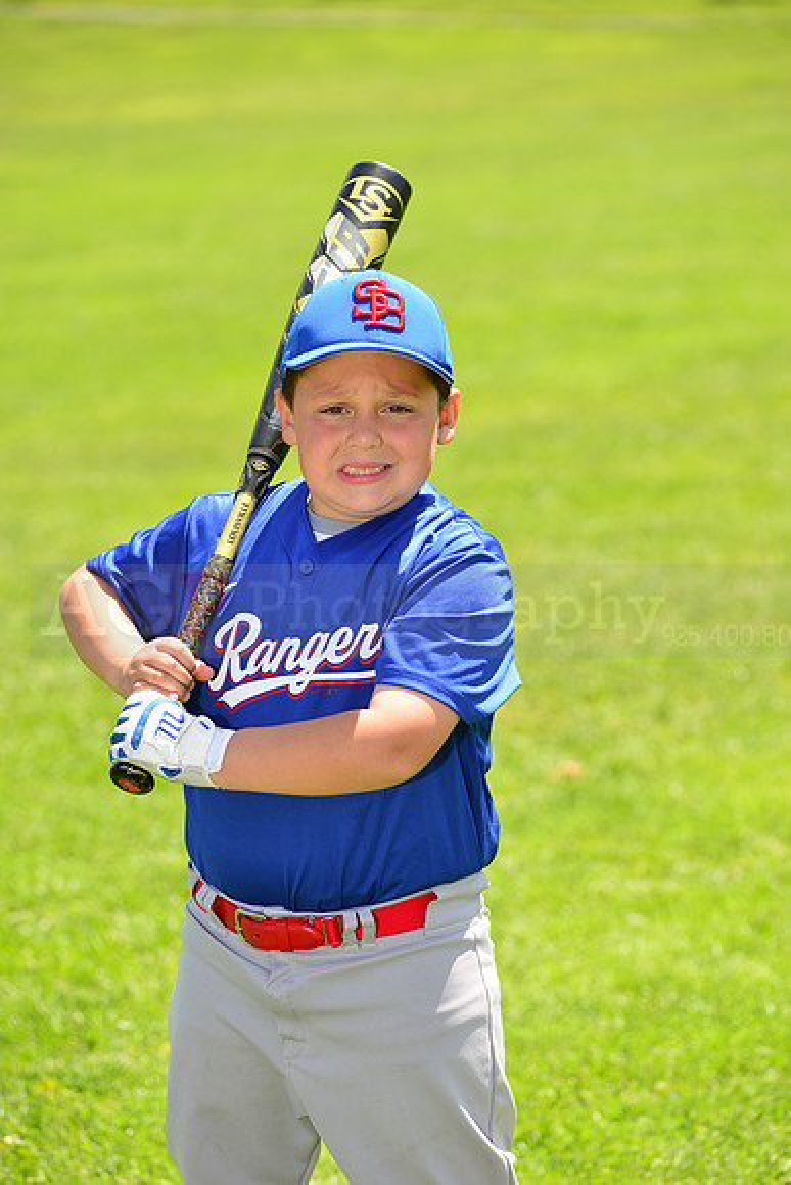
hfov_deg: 10.2
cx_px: 396
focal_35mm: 135
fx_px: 4446
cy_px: 592
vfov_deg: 15.2
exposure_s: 1/250
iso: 100
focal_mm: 135
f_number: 5
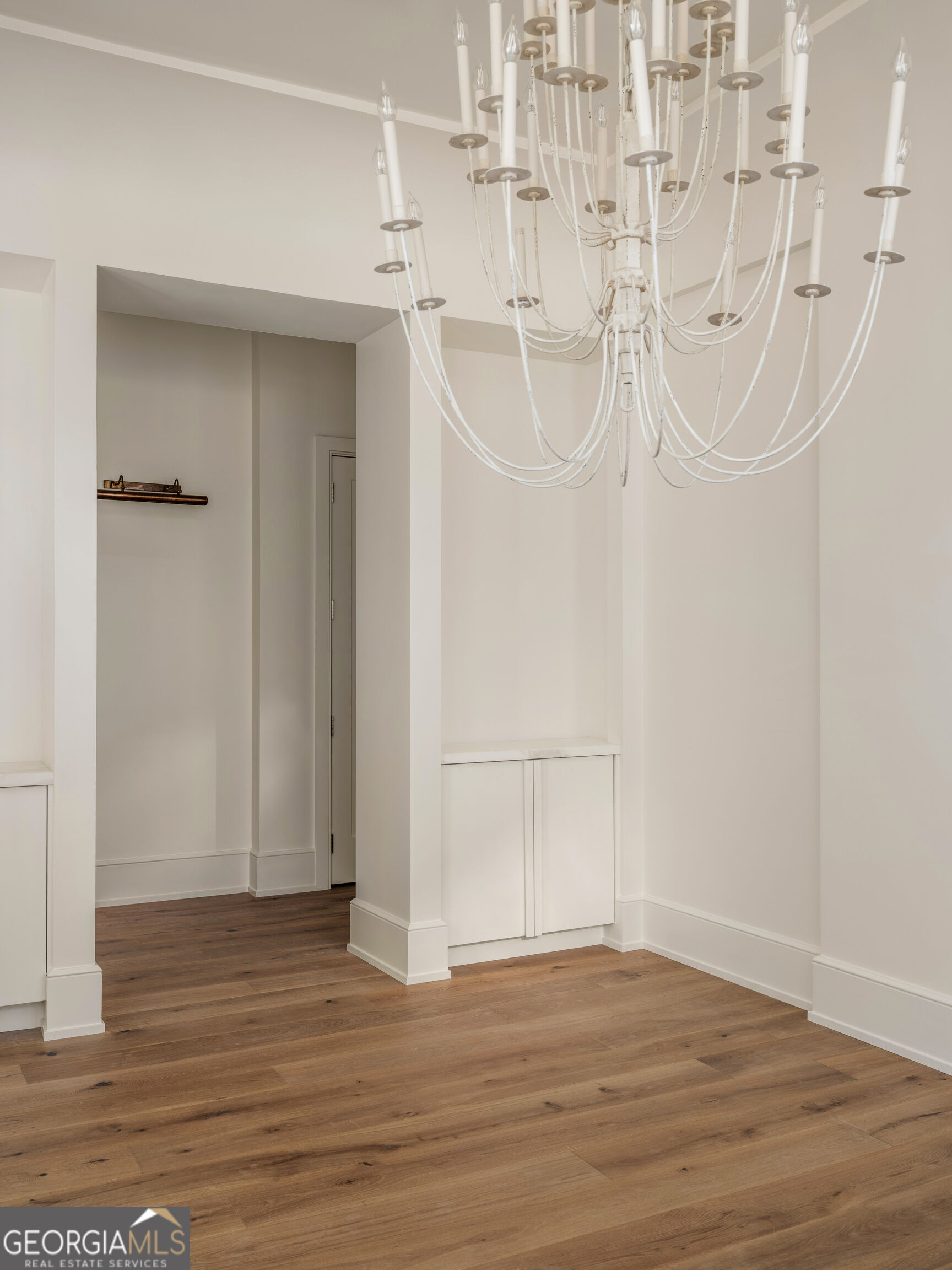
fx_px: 1137
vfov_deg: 58.4
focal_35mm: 31
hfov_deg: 45.4
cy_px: 635
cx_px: 476
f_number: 8
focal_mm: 39.6
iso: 100
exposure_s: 1/15
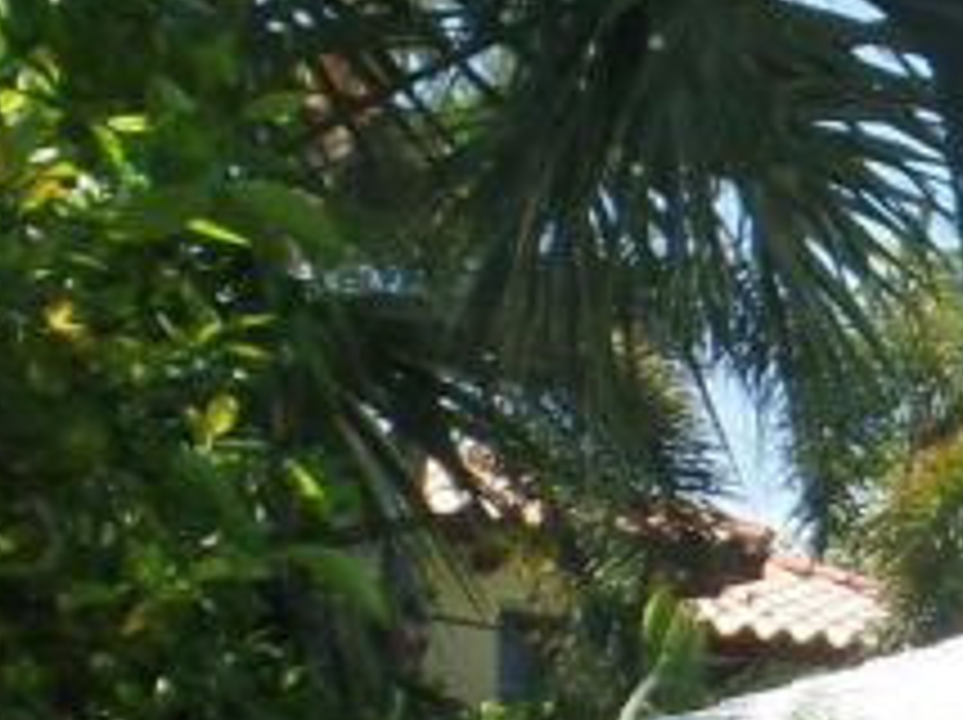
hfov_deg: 11.6
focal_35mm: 147
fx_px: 4085
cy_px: 990
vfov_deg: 9.8
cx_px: 2135
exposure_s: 1/750
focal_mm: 4.1
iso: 80
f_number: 3.2
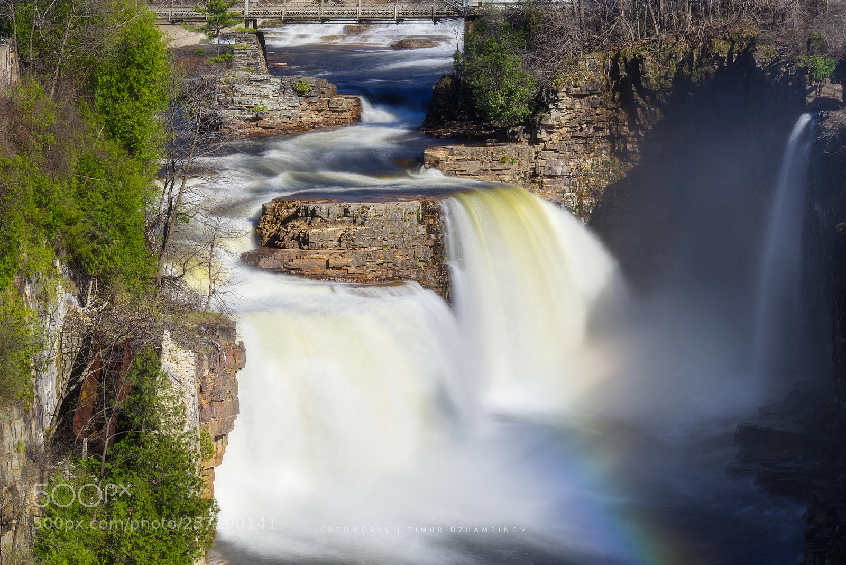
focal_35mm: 123
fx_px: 2891
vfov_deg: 11.2
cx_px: 423
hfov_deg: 16.6
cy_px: 282
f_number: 9
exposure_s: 1/320
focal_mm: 122.5
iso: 100
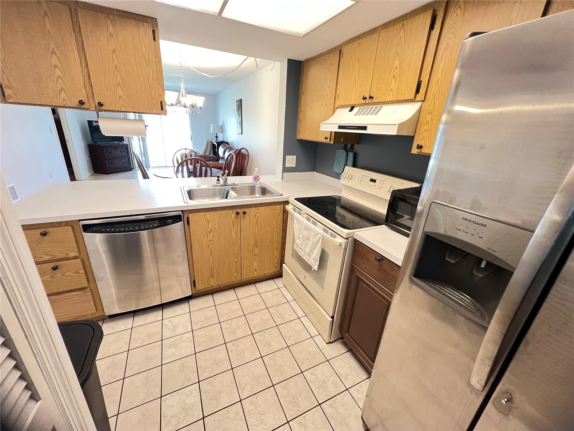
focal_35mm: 13
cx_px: 287
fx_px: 216
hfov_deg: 106.2
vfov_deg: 89.9
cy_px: 216
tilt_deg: -21.3
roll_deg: -3.6
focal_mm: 1.57
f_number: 1.8
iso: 500
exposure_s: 1/60
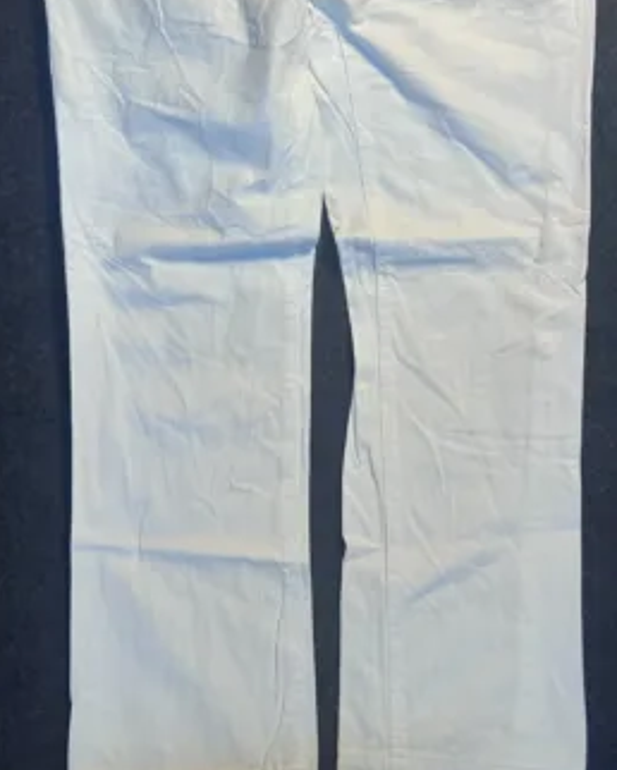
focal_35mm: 42
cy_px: 243
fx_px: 958
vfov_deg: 43.1
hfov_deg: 35.7
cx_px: 332
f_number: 1.5
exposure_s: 1/100
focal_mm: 5.7
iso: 100
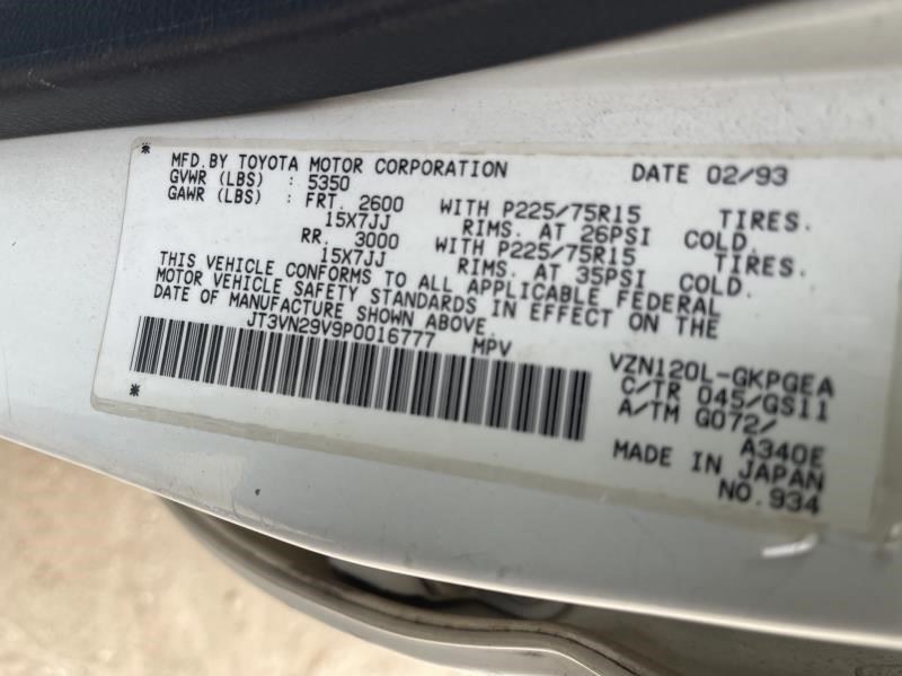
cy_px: 338
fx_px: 651
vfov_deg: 54.8
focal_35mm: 25
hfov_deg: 69.4
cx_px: 451
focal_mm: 5.1
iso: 32
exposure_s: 1/745
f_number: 1.6
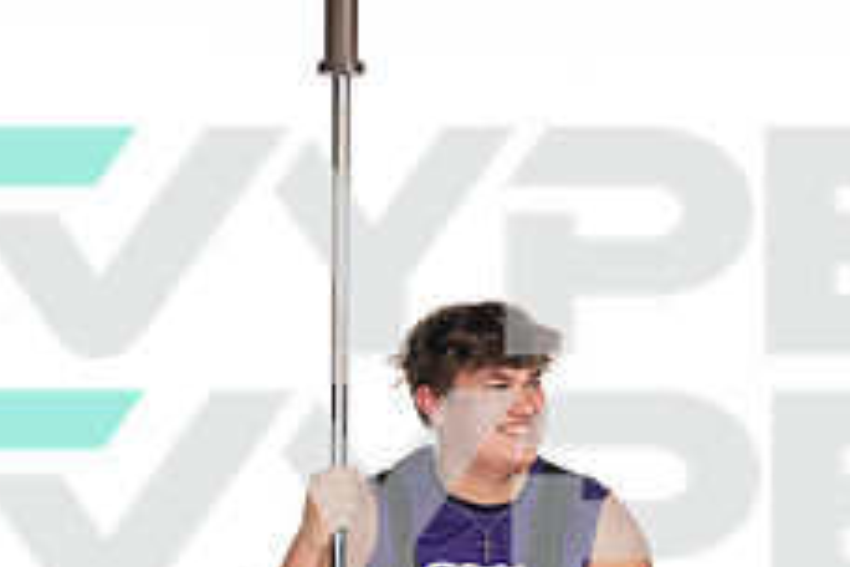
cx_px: 470
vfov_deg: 9.9
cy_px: 507
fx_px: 3258
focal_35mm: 138
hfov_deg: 14.9
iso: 250
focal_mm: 70
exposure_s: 1/250
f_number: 5.6
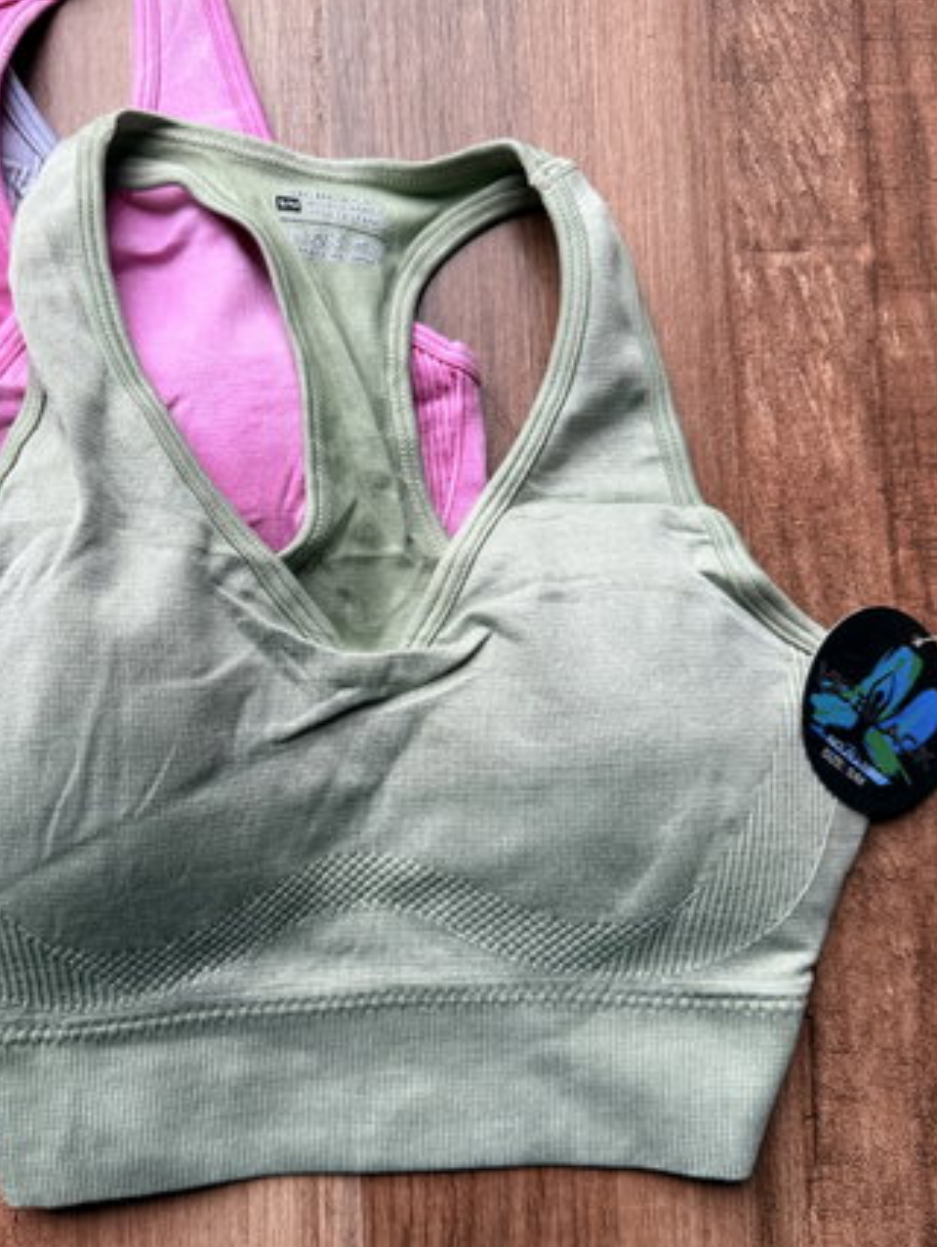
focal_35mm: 30
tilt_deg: -84.2
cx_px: 378
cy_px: 675
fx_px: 1082
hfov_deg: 46.6
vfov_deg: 59.9
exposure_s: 1/309
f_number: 1.78
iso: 80
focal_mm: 6.76
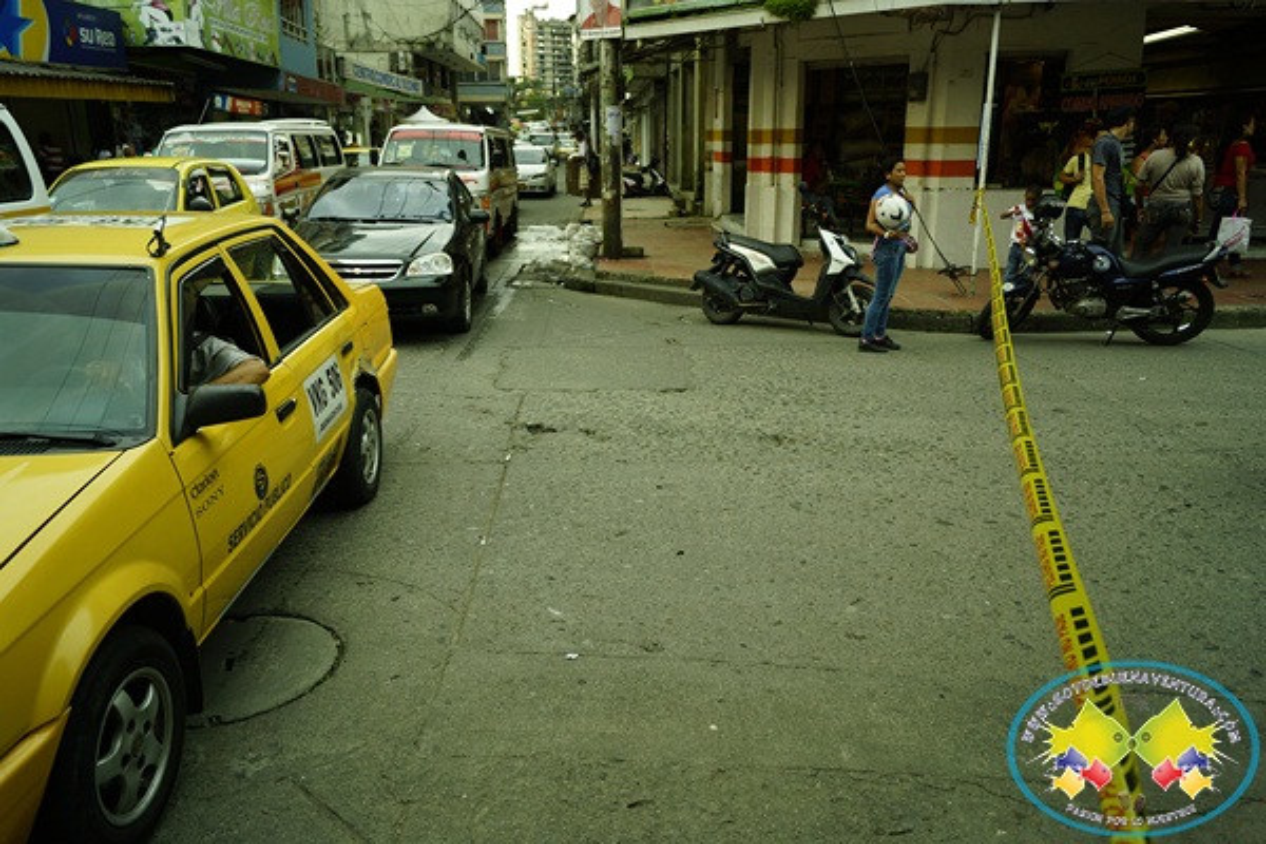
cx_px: 633
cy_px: 422
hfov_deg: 67.4
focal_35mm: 27
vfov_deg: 47.9
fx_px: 949
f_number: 3.5
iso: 200
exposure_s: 1/250
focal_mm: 18
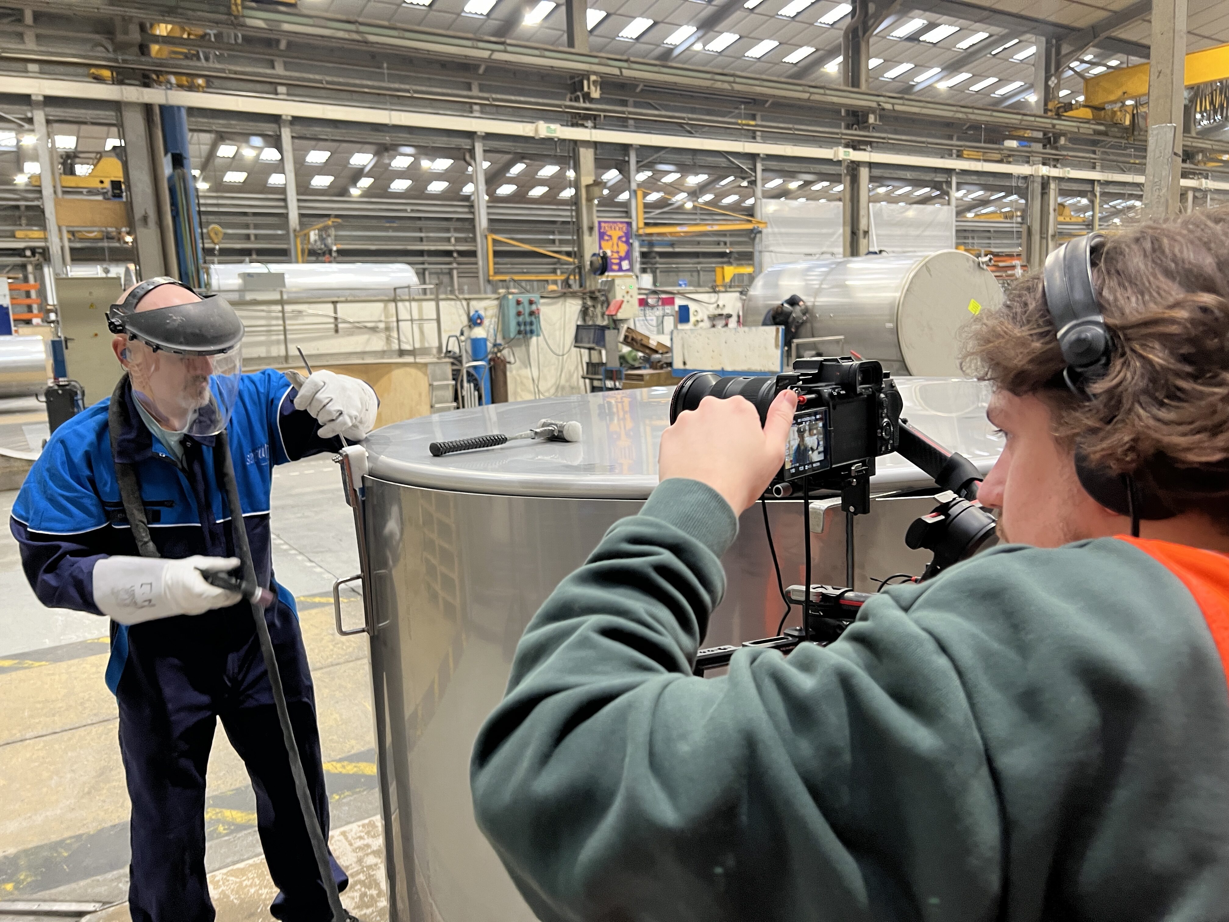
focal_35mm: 26
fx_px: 923
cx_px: 614
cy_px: 461
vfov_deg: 53.1
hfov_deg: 67.3
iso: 125
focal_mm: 5.7
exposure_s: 1/50
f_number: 1.5
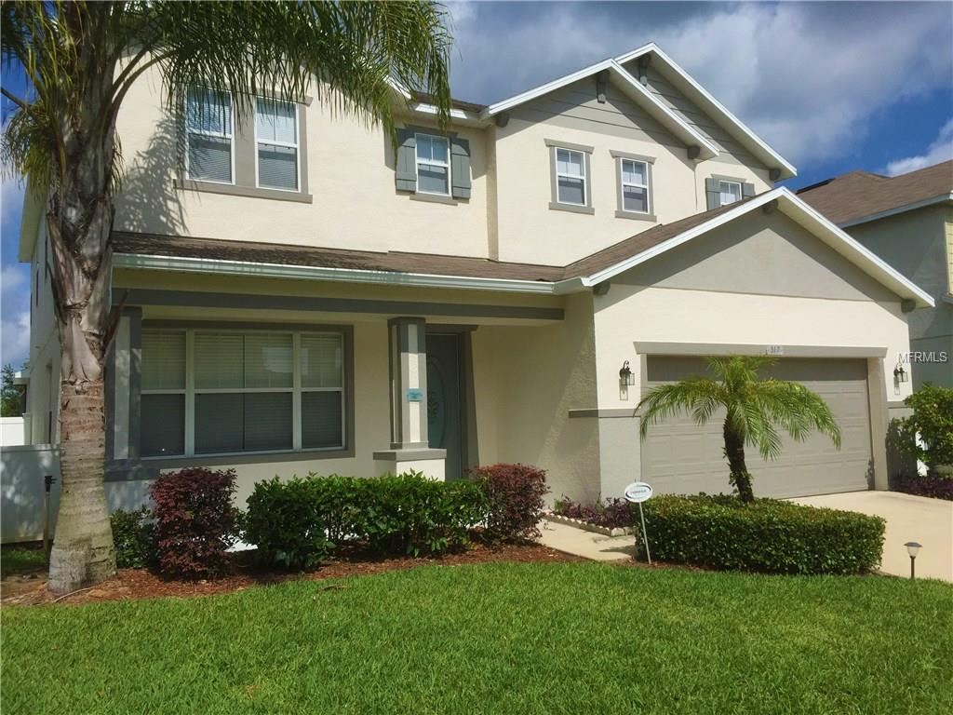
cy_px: 358
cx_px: 476
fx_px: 798
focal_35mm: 29
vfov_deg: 48.2
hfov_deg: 61.7
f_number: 2.2
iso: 32
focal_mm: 4.15
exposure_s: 1/4950
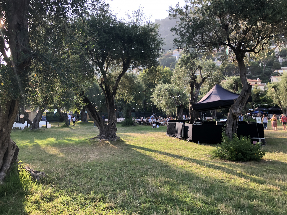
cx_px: 141
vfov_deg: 48.2
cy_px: 108
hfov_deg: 61.7
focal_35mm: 29
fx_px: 240
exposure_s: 1/202
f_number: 1.8
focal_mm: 3.99
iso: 20
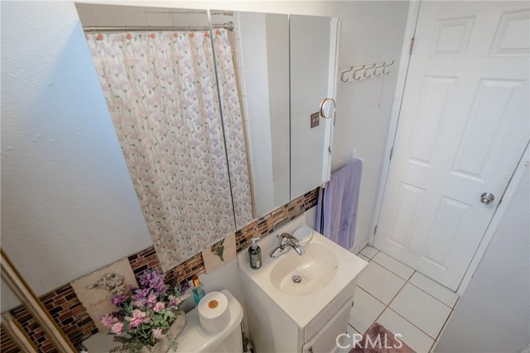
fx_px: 221
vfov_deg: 77.4
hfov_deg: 100.4
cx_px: 265
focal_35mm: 15
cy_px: 176
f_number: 4
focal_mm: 10
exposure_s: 1/60
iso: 320
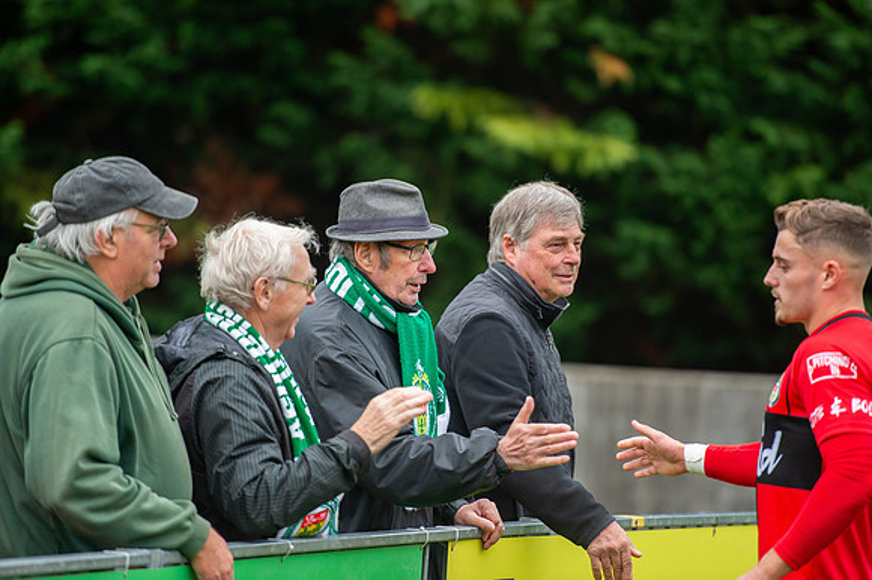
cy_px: 290
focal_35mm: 200
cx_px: 436
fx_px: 4841
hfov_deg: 10.3
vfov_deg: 6.9
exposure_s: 1/640
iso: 1600
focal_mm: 200
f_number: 3.2
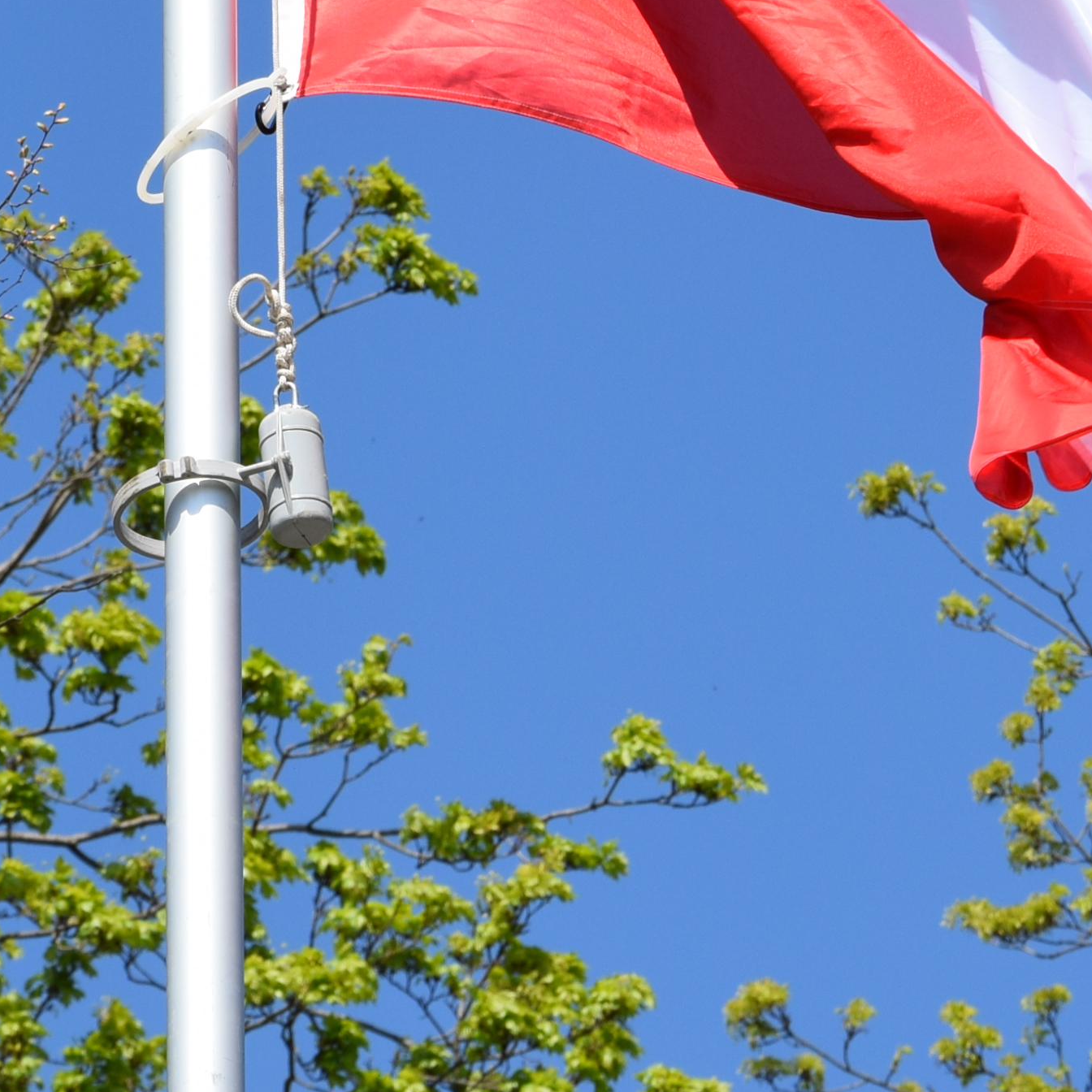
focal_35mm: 384
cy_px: -100
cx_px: 680
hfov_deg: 4.6
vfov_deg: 4.6
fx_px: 13705
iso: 200
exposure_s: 1/400
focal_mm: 90
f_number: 10
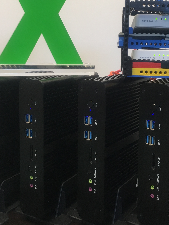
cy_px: 69
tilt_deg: -6.7
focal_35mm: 49
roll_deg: +0.0
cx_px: 96
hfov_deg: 29.6
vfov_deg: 38.3
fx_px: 319
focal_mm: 4.15
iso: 100
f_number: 2.2
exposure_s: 1/33
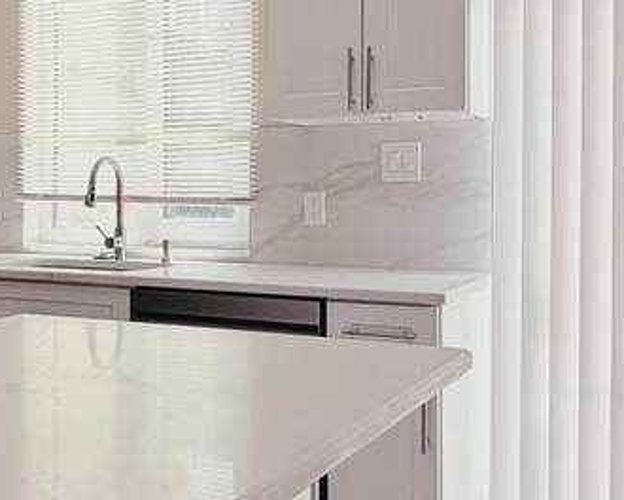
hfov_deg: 34.5
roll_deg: +0.2
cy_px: 197
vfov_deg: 28.5
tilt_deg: -0.3
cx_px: 142
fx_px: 979
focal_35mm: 53
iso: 50
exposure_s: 1/335
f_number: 2.2
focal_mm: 2.22
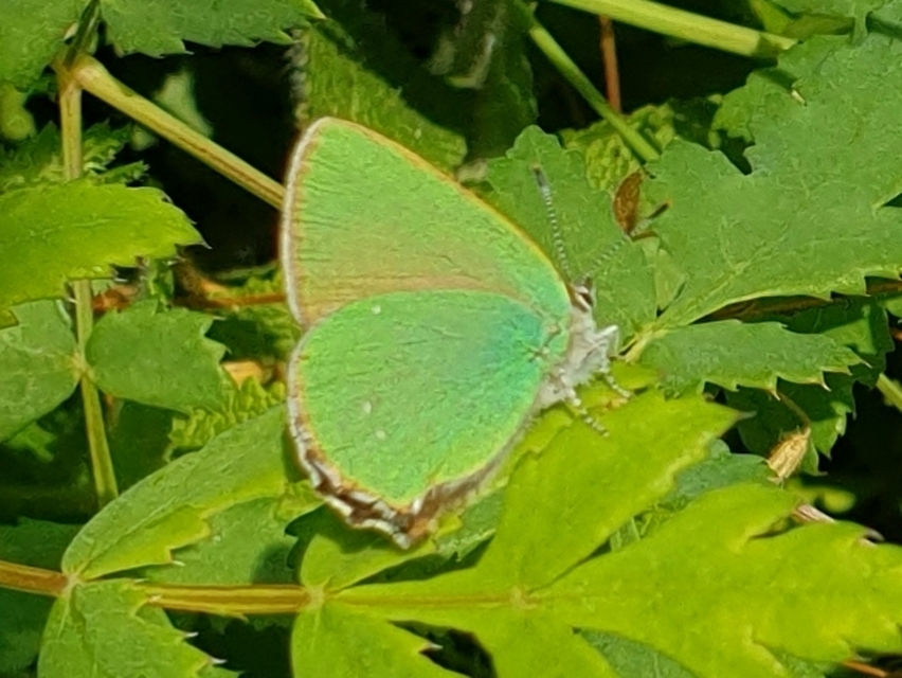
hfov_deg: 67.3
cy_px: 339
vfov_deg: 53.1
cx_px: 451
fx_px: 678
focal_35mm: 26
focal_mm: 4.3
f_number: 2.4
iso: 50
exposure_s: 1/1534
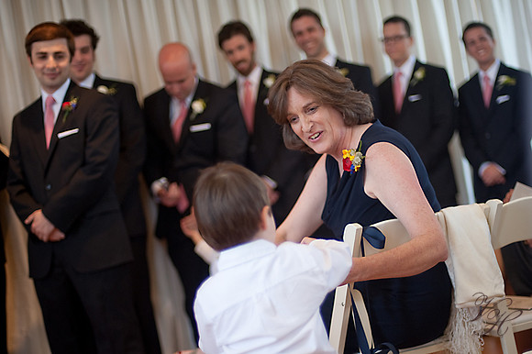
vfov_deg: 27.0
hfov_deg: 39.6
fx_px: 738
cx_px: 266
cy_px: 177
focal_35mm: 50
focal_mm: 50
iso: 200
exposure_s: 1/320
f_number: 1.4
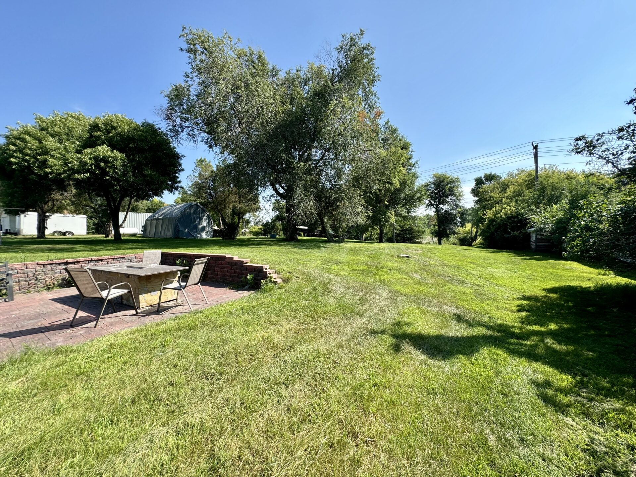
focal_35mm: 14
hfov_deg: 102.1
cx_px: 318
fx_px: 257
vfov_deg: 85.7
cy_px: 238
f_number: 2.2
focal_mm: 2.22
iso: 40
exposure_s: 1/779
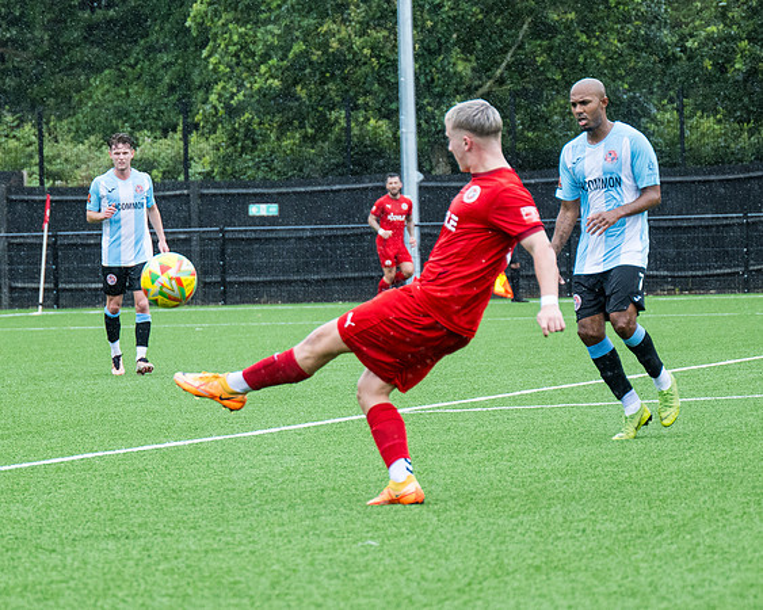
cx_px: 343
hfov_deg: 9.0
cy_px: 344
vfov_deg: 7.2
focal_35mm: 214
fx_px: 4837
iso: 800
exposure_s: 1/1250
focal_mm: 98
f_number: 4
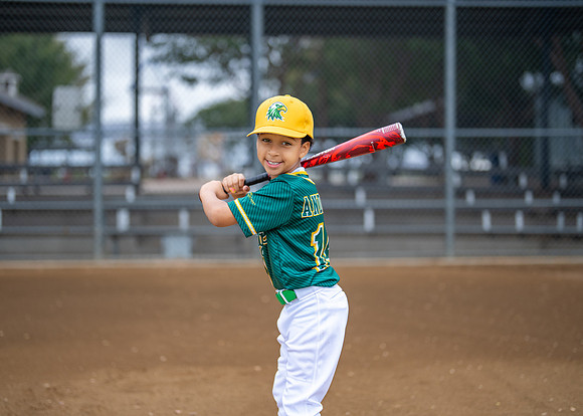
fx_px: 938
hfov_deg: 34.5
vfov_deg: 25.0
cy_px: 200
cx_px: 271
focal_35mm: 57
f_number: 1.2
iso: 160
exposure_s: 1/2000
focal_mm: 50
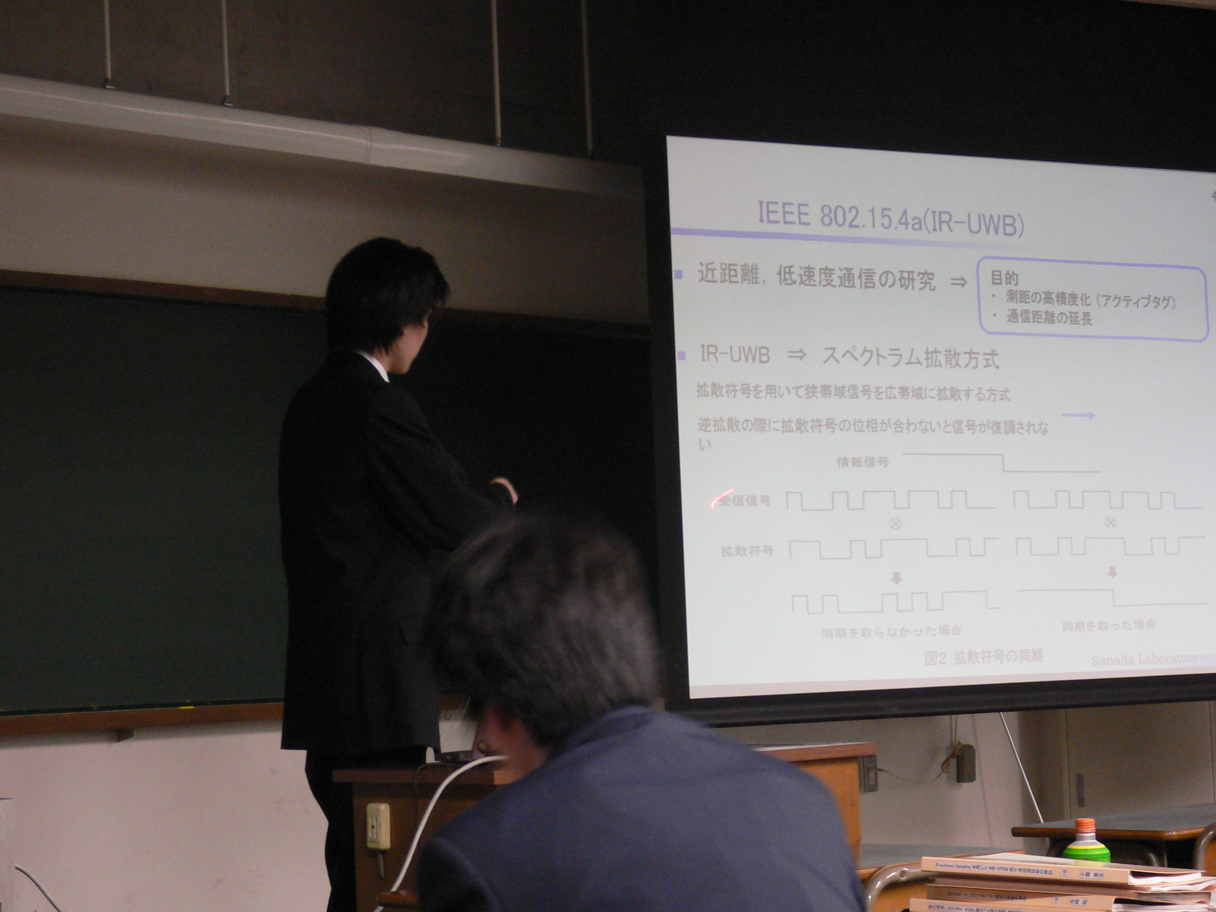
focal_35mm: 74
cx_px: 608
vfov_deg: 19.9
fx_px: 2599
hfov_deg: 26.3
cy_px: 456
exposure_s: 1/8
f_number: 4.2
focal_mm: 12.3
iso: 200
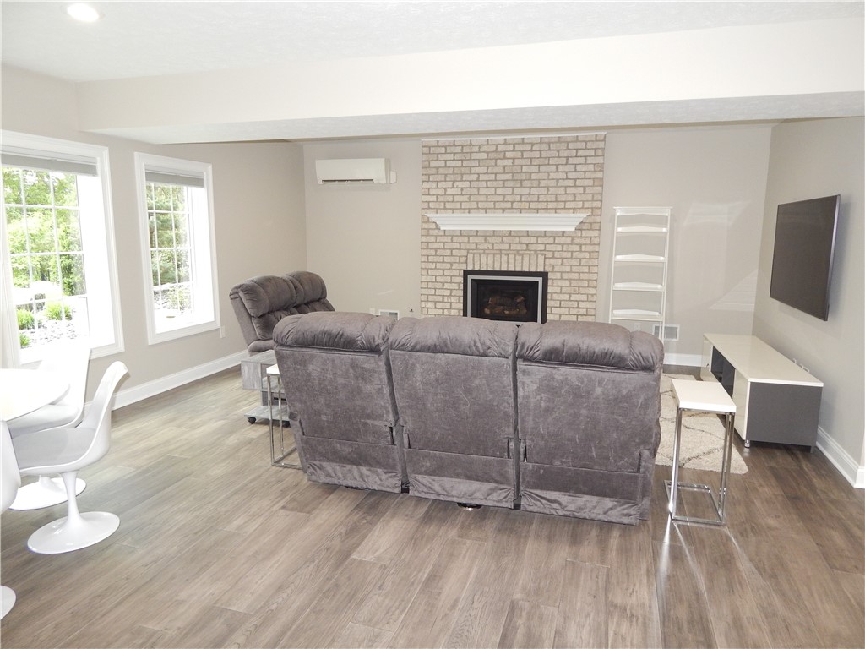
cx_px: 432
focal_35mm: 23
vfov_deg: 58.9
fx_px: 575
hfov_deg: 73.9
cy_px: 324
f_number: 3
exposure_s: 1/30
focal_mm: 4
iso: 280
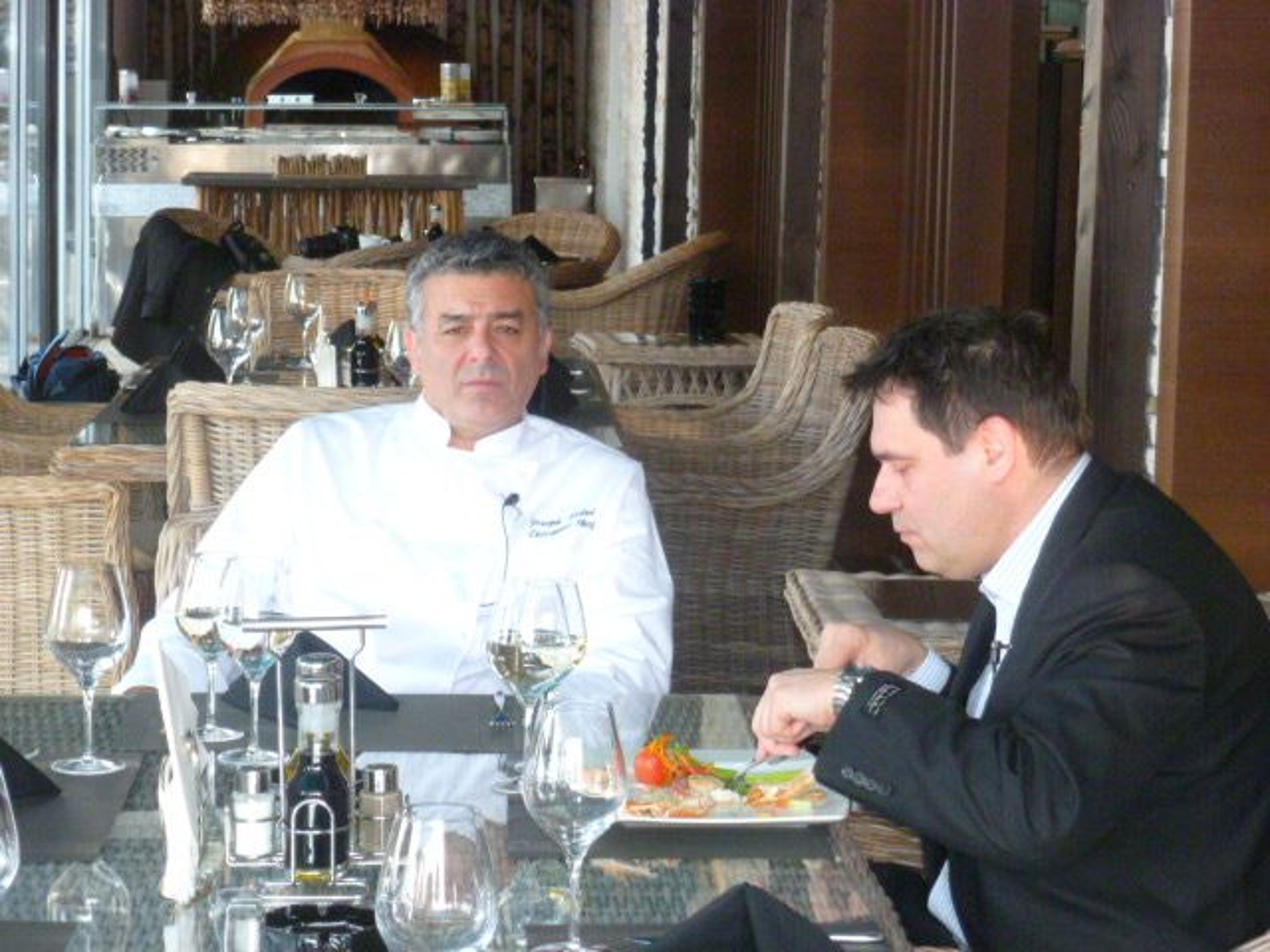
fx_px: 3265
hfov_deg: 22.0
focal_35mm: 89
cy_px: 476
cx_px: 635
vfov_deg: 16.6
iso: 500
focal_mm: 16
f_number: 4.9
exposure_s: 1/60
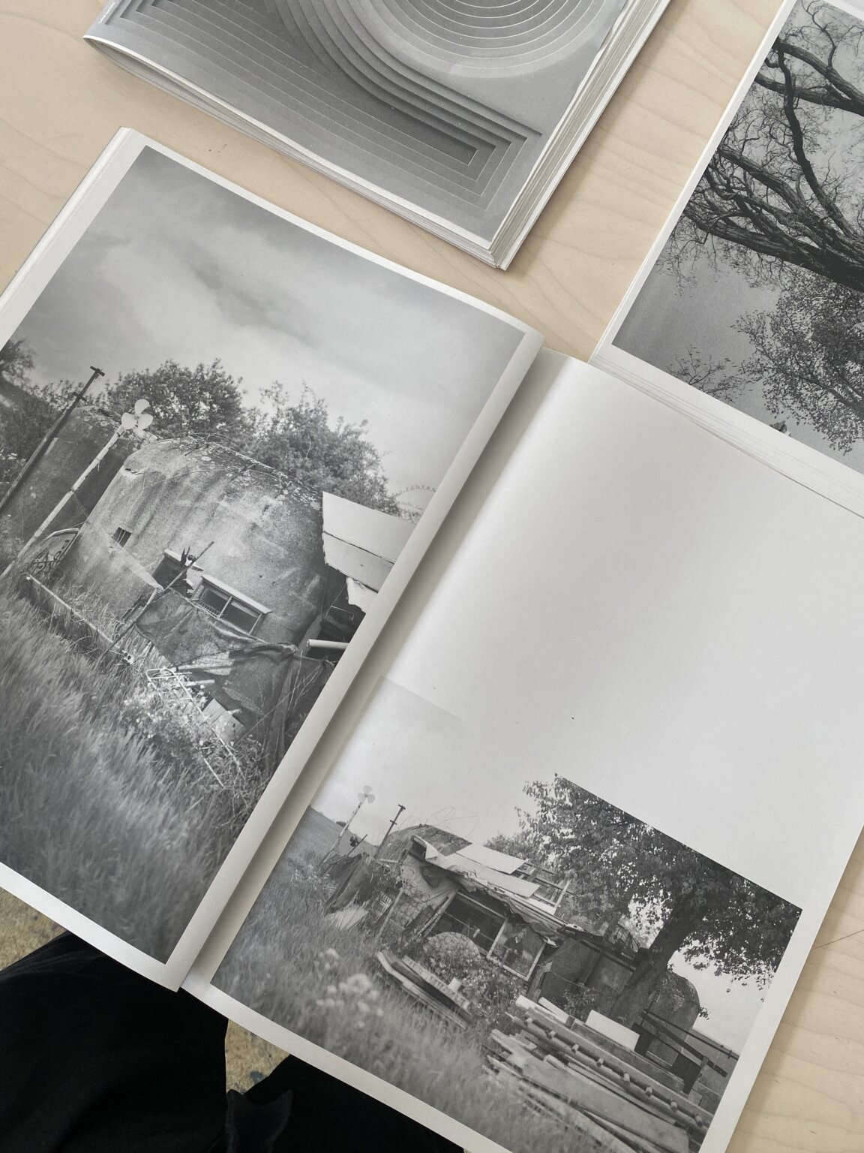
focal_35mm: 26
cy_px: 576
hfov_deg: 53.1
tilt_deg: -79.9
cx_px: 432
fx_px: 865
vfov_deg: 67.3
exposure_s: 1/121
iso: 100
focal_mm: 4.25
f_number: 1.8
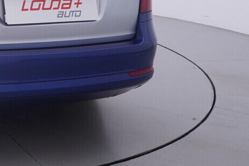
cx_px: -84
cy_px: -46
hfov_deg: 24.8
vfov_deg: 18.3
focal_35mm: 70
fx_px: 481
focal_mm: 15
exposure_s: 1/80
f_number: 5
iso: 200
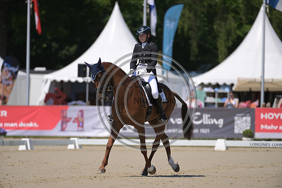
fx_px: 3134
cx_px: 141
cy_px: 94
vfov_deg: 3.4
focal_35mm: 400
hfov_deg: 5.2
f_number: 5
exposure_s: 1/1250
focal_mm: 400
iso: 160
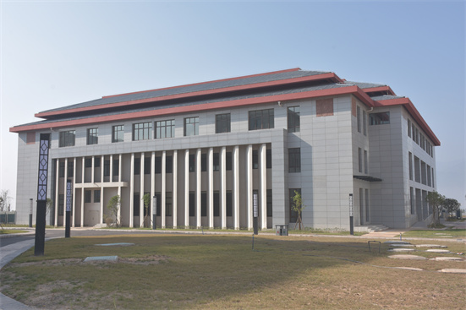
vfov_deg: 36.9
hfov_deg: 53.1
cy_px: 155
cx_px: 233
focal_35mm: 36
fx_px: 466
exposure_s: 1/160
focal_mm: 24
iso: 200
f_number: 10
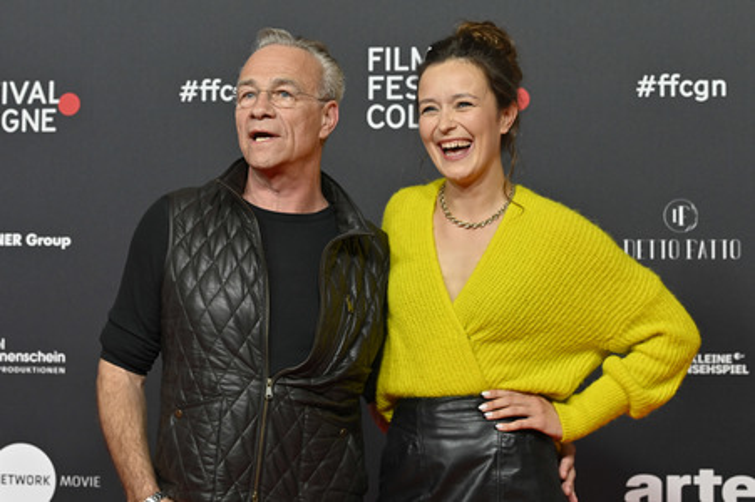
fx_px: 1467
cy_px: 251
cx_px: 378
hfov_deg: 28.9
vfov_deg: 19.4
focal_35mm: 70
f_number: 5
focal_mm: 70
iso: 1000
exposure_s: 1/200
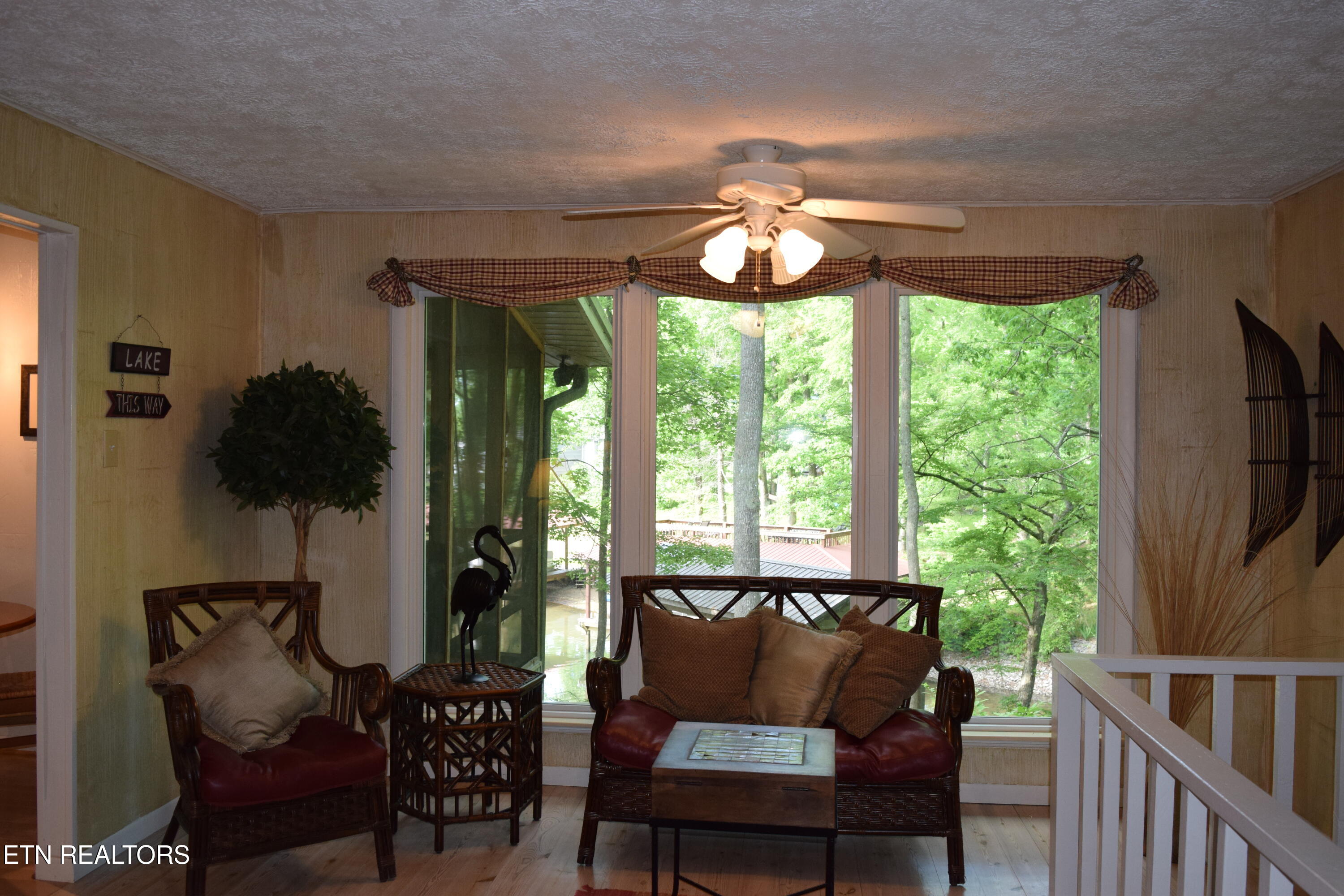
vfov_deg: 43.6
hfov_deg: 61.9
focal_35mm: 30
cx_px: 672
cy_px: 448
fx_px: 1120
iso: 800
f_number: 5.6
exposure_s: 1/125
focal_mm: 20
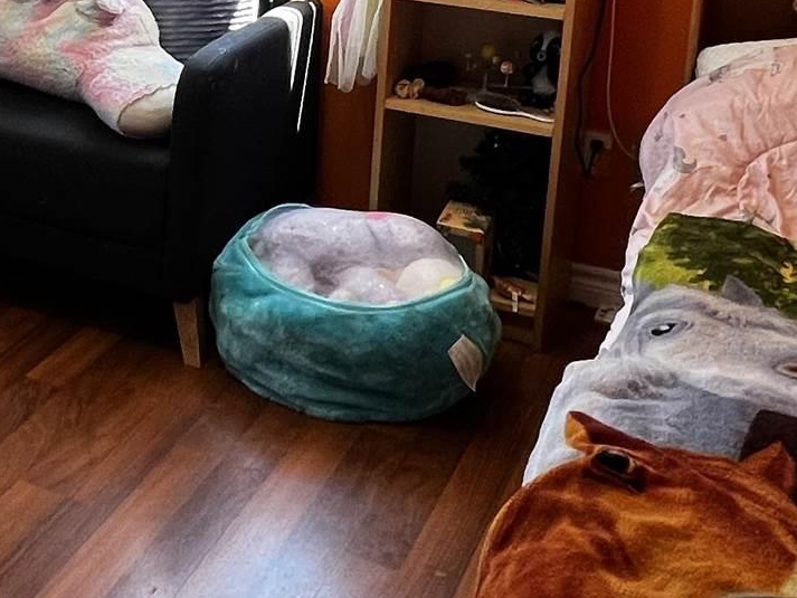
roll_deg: -0.2
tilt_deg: -13.0
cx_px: 65
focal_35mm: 56
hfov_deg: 32.5
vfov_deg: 24.8
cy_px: -15
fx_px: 1290
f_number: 1.8
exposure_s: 1/99
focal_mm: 1.57
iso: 160
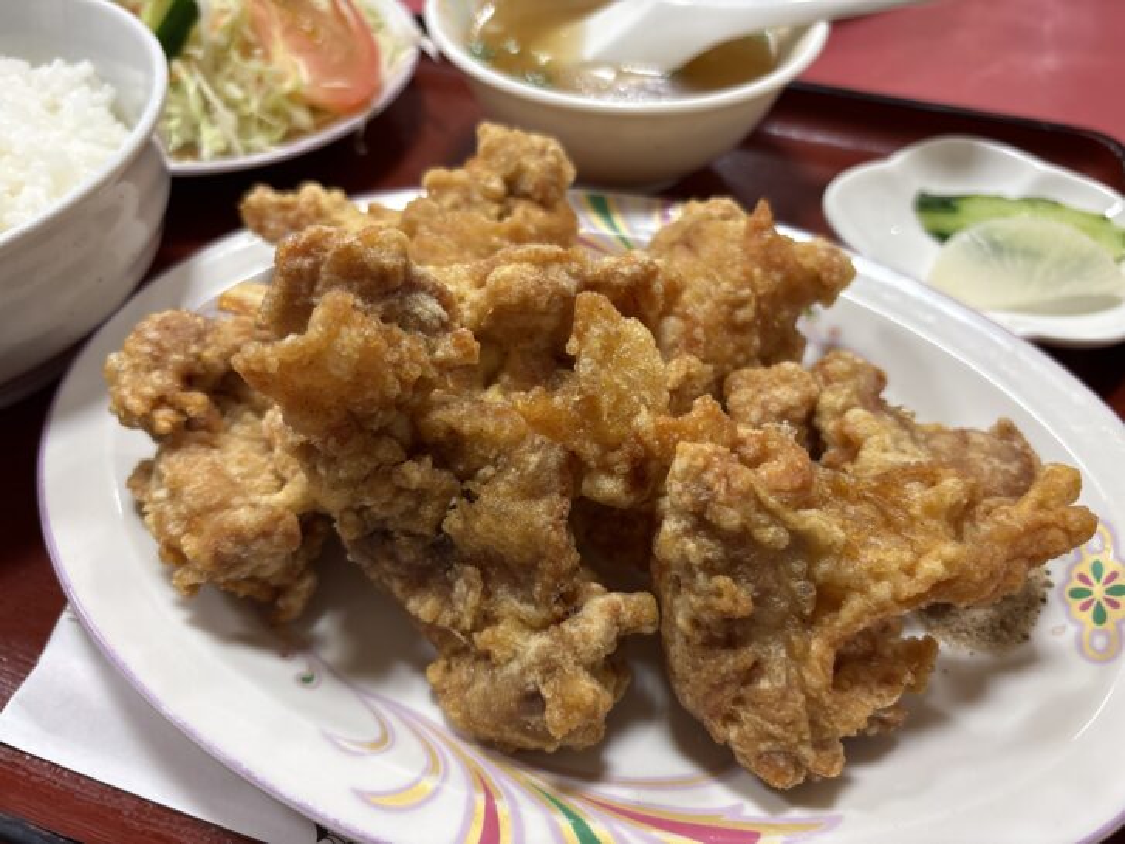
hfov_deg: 67.3
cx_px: 562
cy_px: 422
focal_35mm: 26
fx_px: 845
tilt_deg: -50.0
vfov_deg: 53.0
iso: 80
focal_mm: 5.96
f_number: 1.6
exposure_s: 1/60
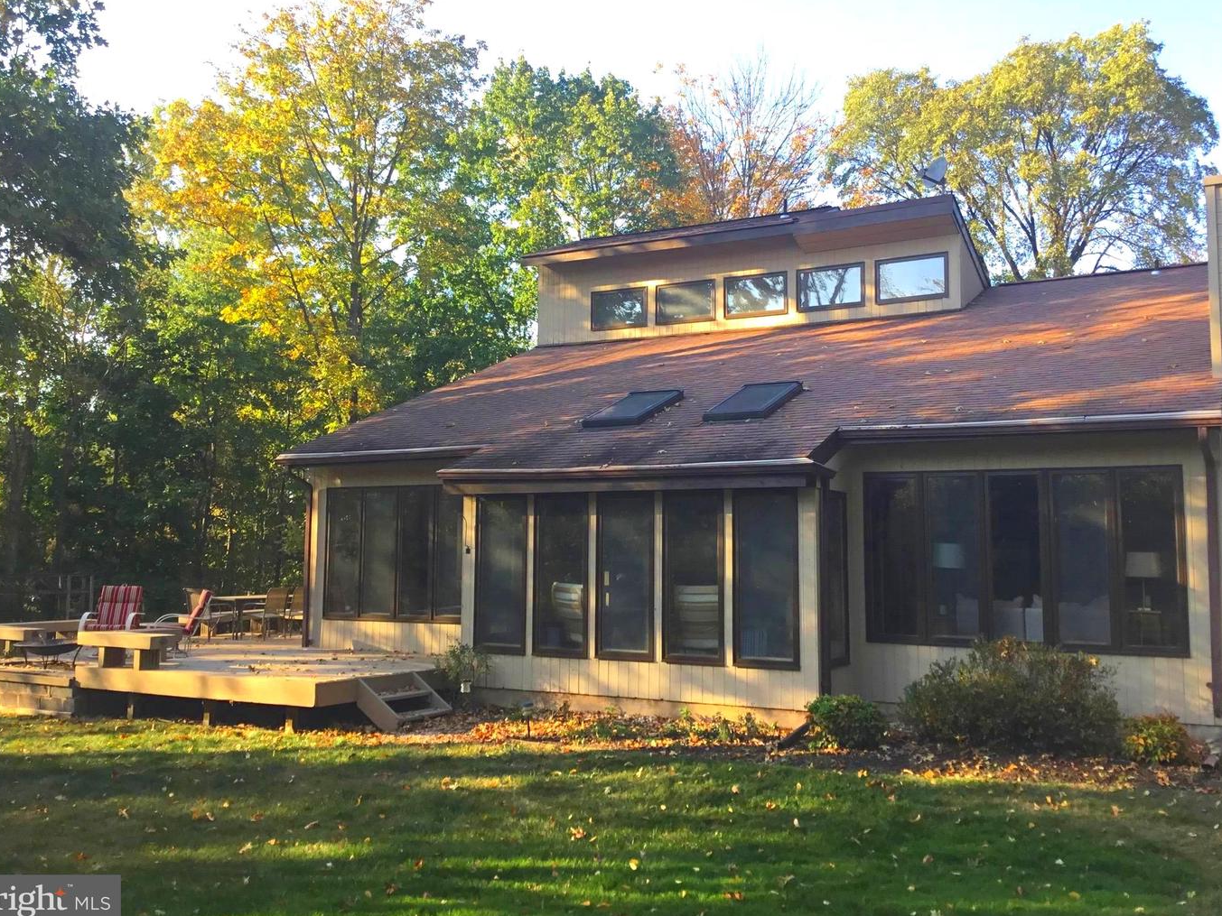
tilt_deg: +4.7
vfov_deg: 42.9
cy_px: 439
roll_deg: -0.3
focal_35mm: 33
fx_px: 1165
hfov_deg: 55.3
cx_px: 612
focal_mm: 3.3
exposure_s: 1/189
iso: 25
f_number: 2.4
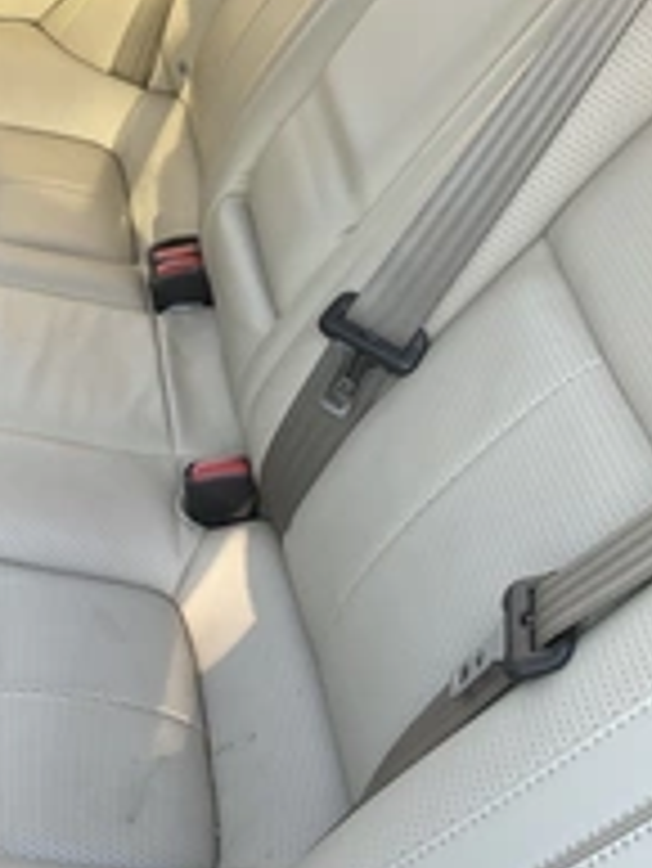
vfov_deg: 32.0
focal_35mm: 60
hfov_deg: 23.1
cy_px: 562
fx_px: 1505
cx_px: -49
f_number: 1.8
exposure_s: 1/122
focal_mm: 3
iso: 40
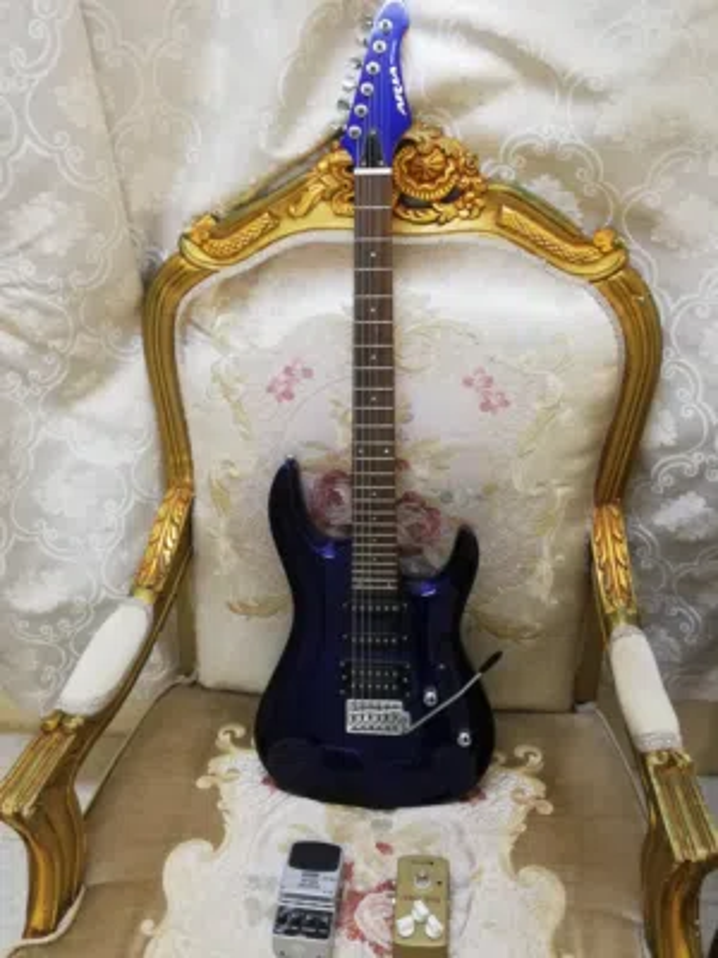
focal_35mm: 33
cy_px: 479
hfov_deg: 42.9
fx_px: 913
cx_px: 359
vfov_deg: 55.4
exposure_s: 1/20
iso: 500
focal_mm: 3.81
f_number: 2.2
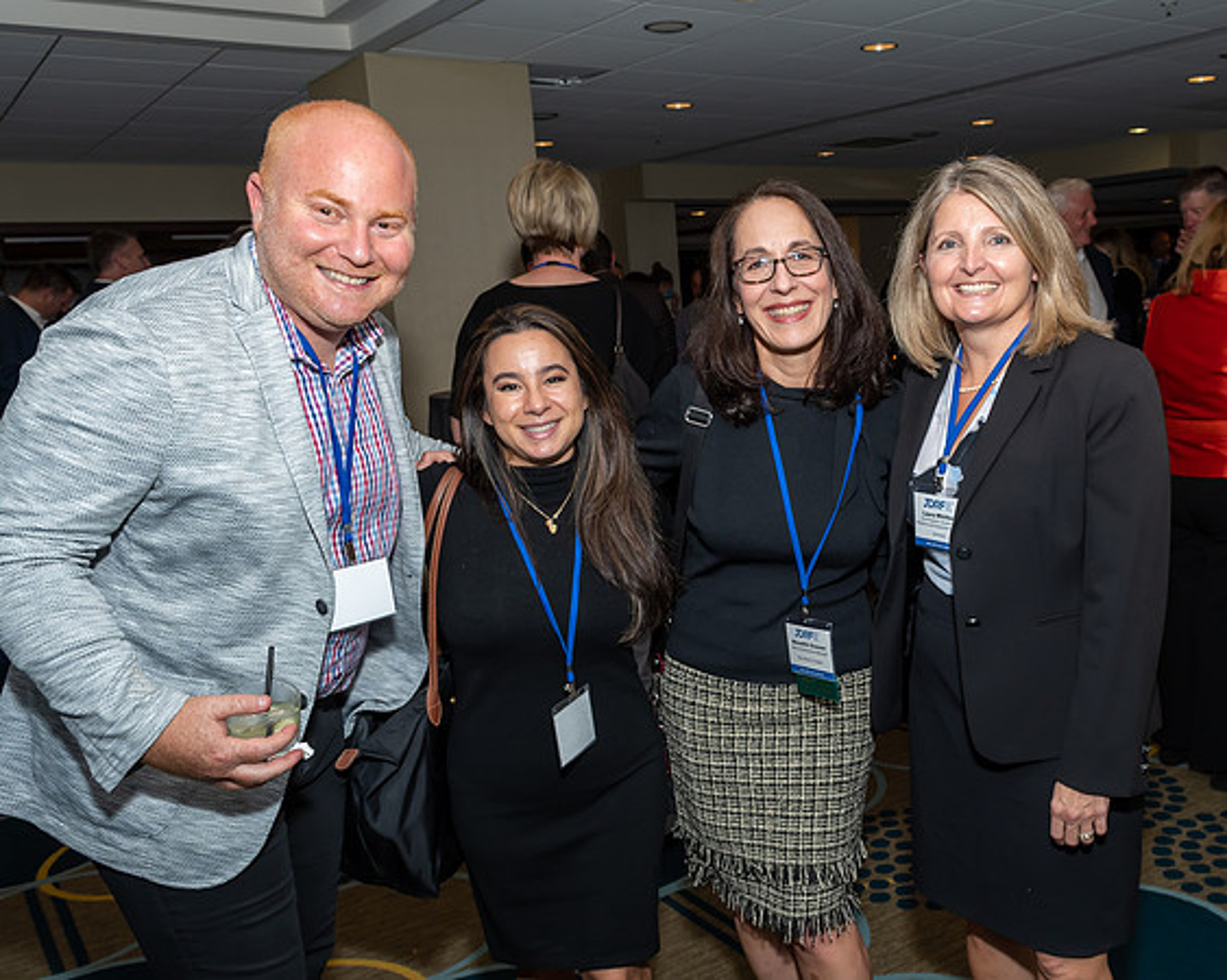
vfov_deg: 45.5
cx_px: 786
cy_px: 537
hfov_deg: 54.6
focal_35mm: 32
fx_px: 1168
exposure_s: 1/250
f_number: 6.3
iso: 400
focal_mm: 17
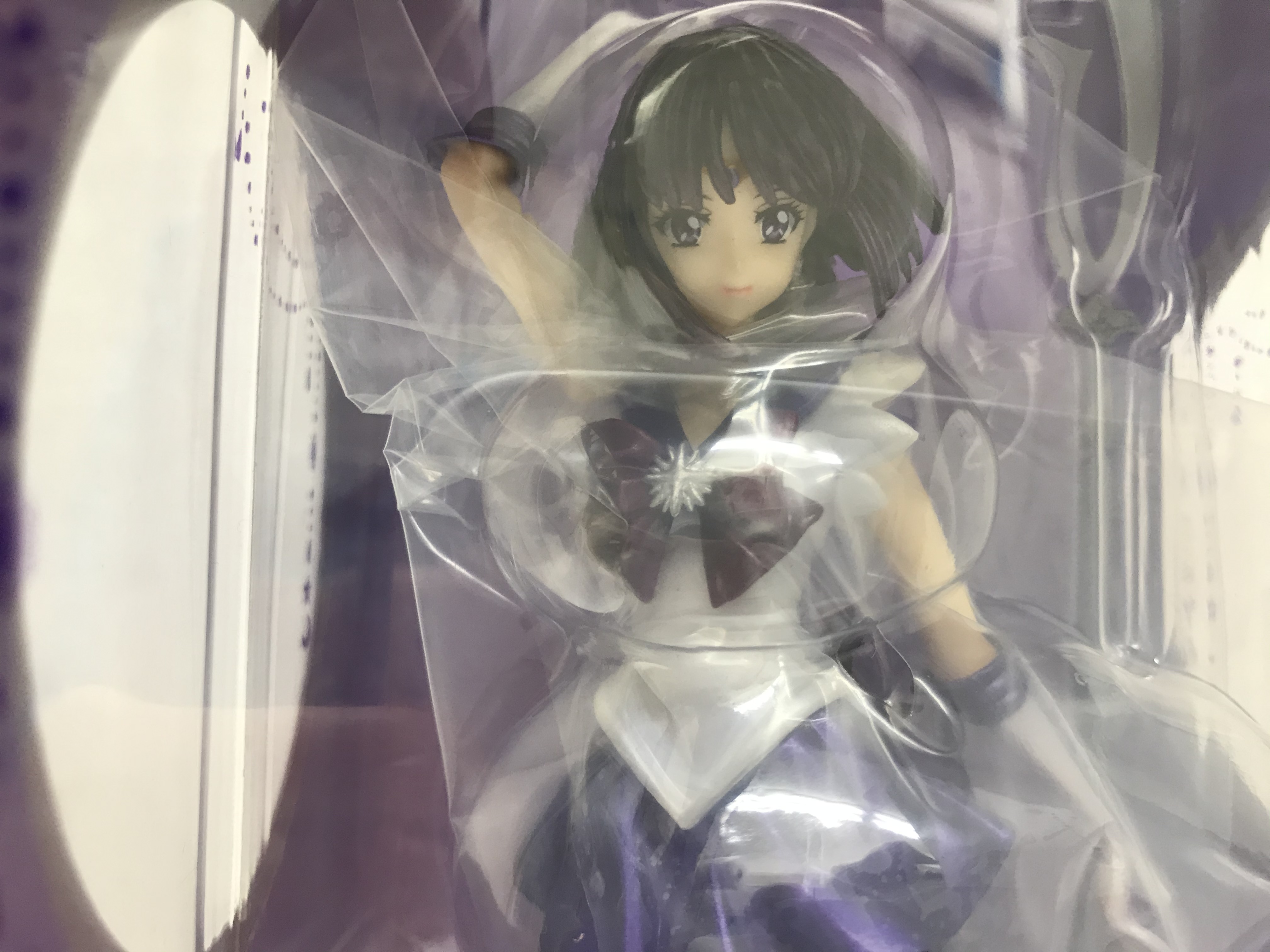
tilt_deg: +0.6
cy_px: 476
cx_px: 635
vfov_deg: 49.7
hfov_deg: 63.4
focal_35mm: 28
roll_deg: -2.6
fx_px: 1027
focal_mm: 3.99
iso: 25
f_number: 1.8
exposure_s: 1/33
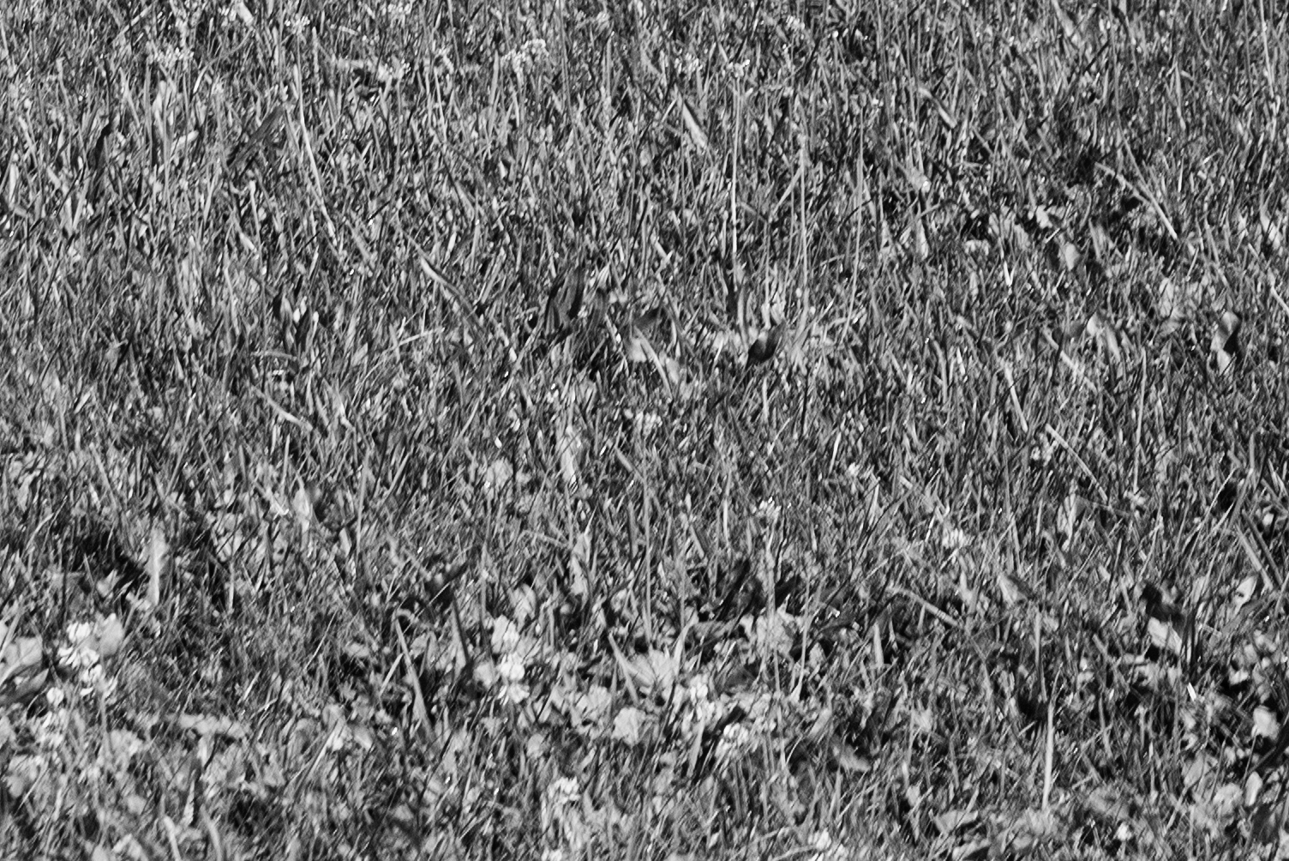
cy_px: -515
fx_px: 9456
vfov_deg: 5.2
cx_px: -162
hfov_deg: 7.7
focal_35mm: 264
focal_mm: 66
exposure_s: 1/250
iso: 400
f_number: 14
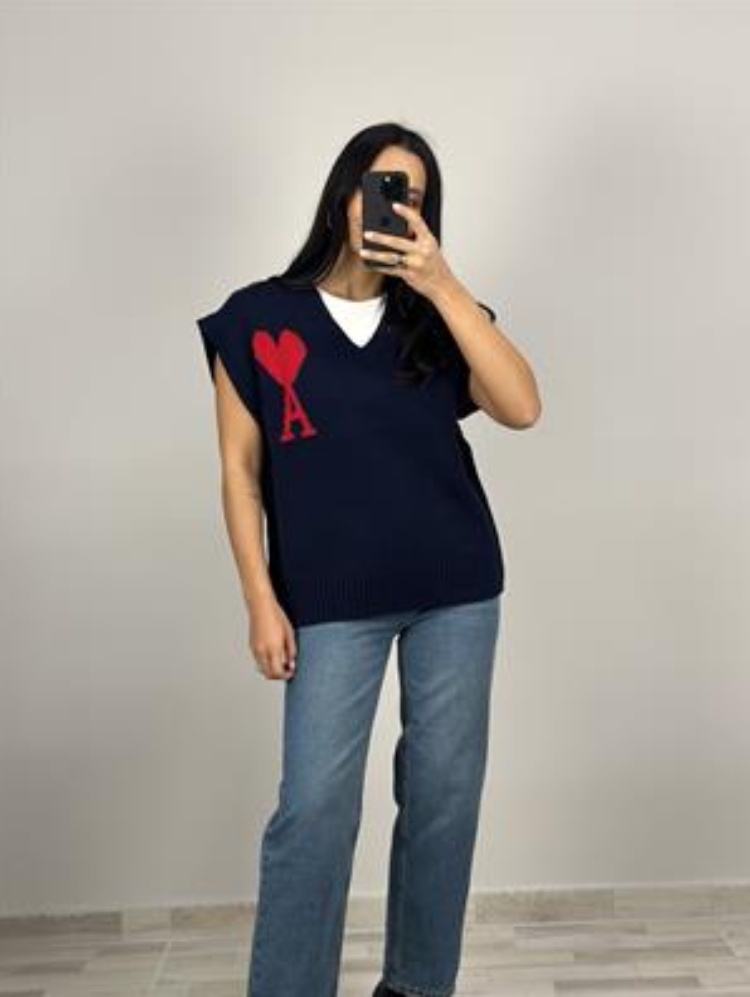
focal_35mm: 50
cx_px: 380
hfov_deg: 29.2
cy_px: 515
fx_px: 1441
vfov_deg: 38.1
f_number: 1.78
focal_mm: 6.86
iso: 80
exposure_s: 1/50
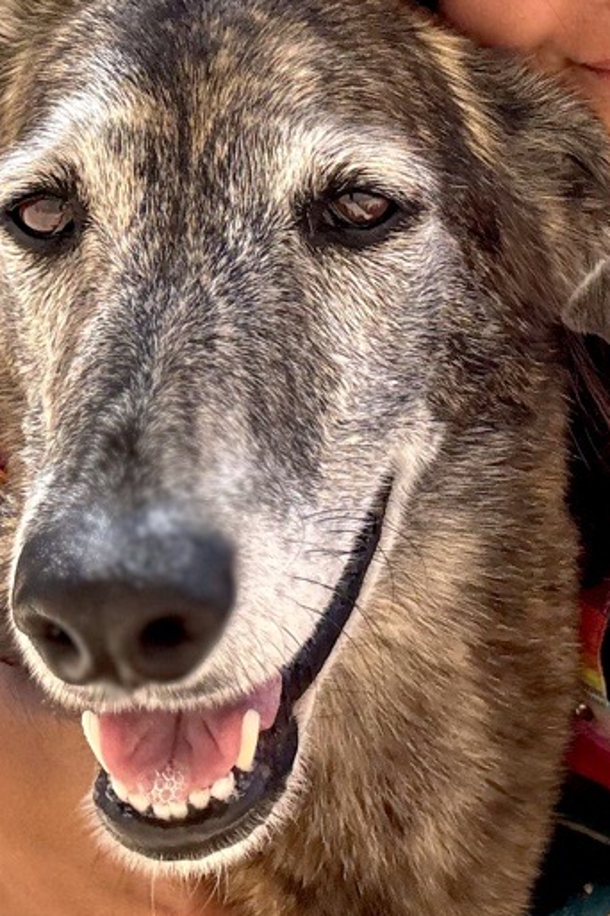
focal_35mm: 73
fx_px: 1855
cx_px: 453
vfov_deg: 27.2
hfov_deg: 18.6
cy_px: 193
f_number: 1.9
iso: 25
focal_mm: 2.69
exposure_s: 1/410
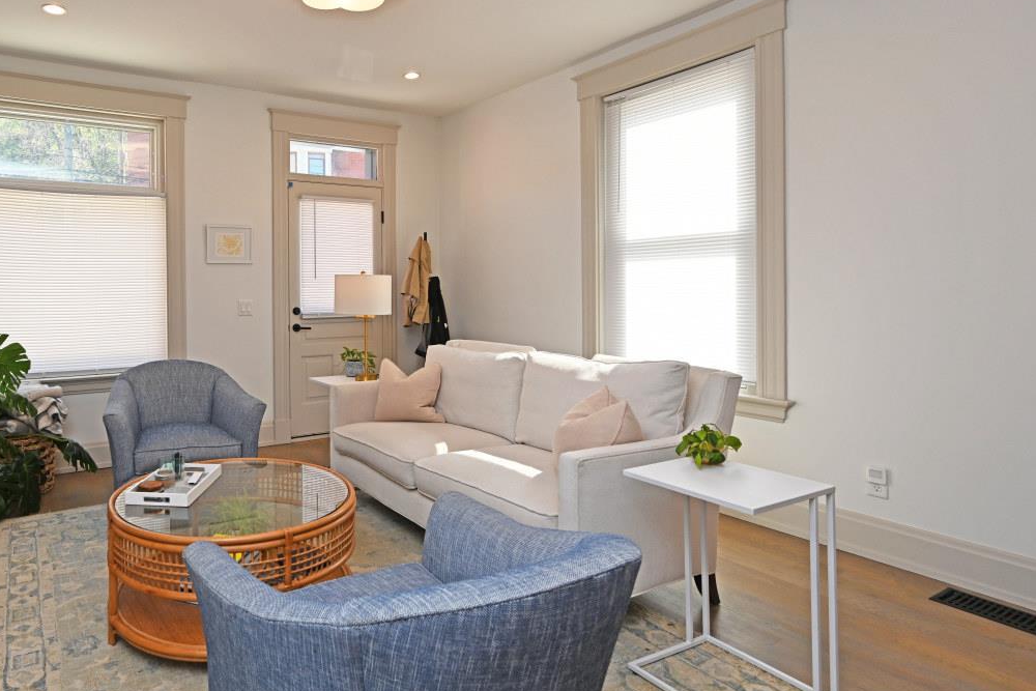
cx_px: 324
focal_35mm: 21
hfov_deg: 77.9
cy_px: 286
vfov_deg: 59.2
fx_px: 604
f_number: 5.6
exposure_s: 1/125
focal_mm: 14
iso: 200
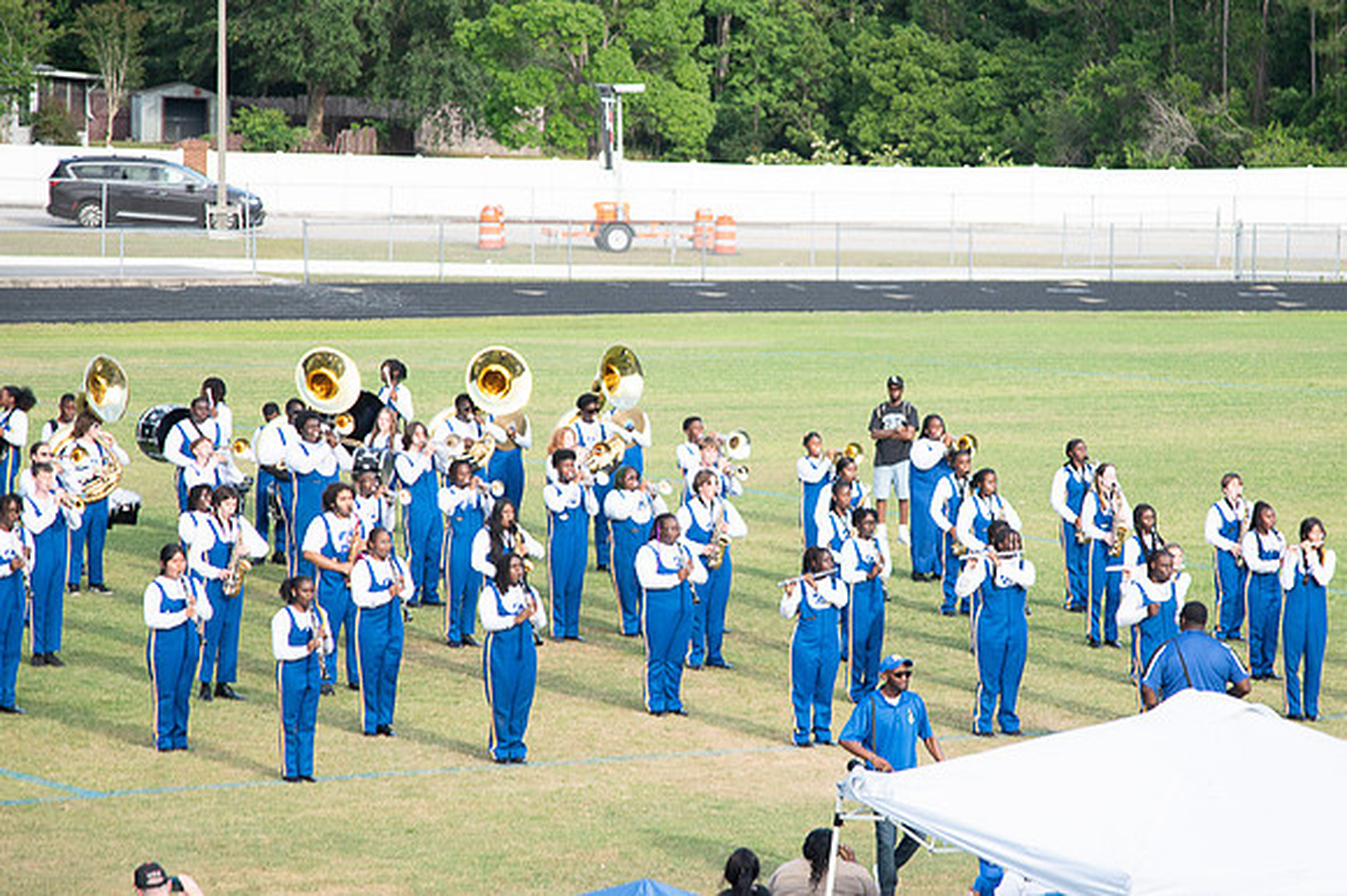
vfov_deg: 7.9
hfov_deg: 11.9
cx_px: 784
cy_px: 462
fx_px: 6451
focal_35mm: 173
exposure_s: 1/200
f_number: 4
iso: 100
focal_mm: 120
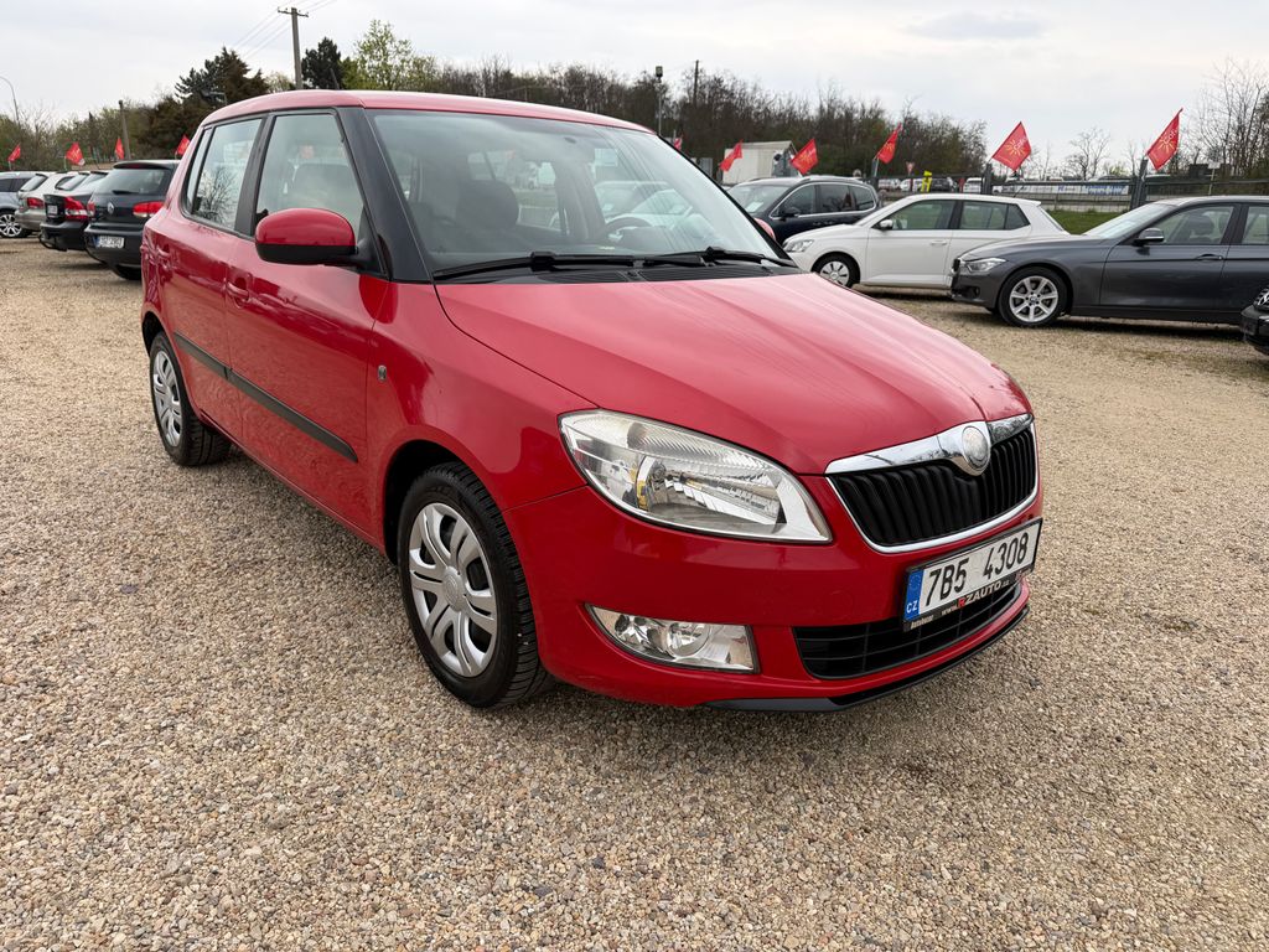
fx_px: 880
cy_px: 476
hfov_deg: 71.6
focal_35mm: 24
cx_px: 634
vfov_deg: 56.8
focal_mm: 6.76
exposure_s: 1/1005
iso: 80
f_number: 1.78
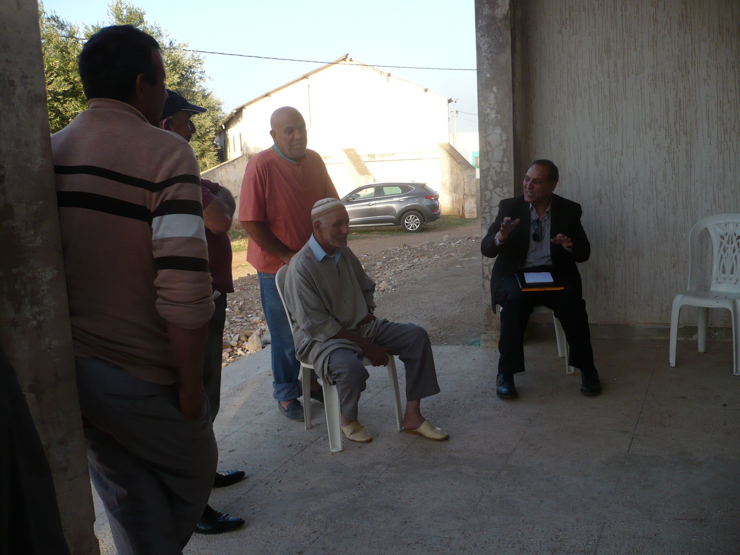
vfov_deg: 40.7
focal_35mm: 35
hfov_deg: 52.6
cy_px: 278
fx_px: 748
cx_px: 370
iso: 100
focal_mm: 5.8
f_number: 2.8
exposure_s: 1/320
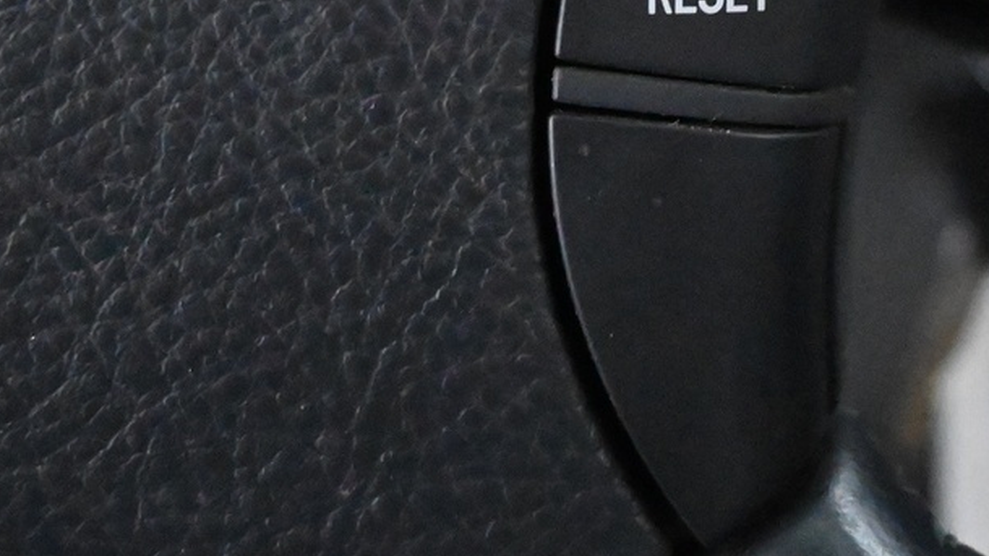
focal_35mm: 104
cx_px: 709
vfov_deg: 11.2
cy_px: -216
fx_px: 2737
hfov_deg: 20.4
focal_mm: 25
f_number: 4.2
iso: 14400
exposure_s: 1/40
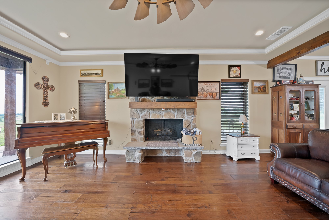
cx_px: 164
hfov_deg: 112.6
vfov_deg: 90.1
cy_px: 110
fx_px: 110
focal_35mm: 12
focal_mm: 12
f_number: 9
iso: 640
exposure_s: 1/1.67
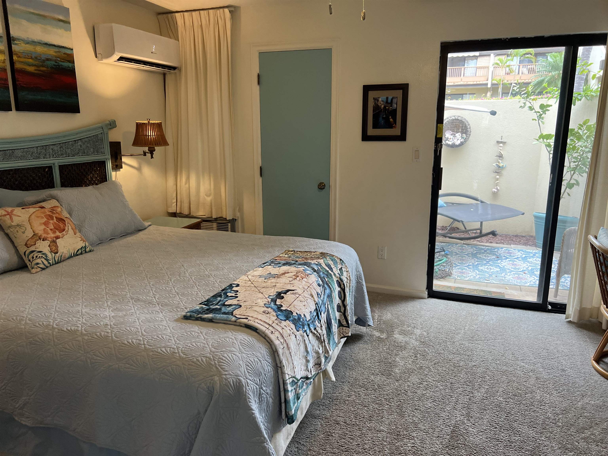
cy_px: 228
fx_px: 457
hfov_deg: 67.3
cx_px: 304
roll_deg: +0.2
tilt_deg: -12.3
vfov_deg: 53.1
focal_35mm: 26
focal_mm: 5.7
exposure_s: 1/120
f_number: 1.5
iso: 125
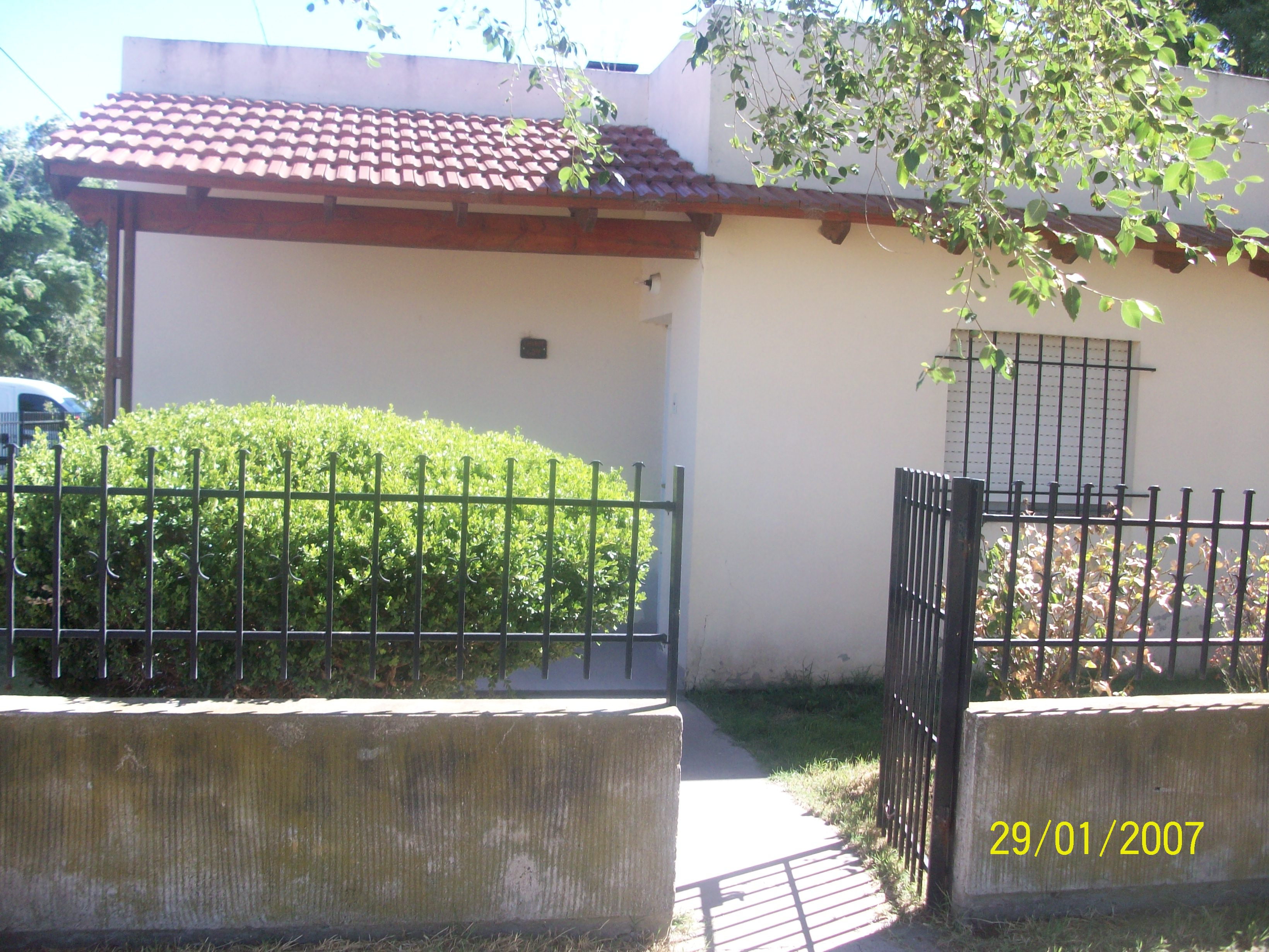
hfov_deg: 54.0
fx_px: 1246
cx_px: 634
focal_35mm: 34
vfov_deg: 41.8
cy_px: 476
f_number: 2.8
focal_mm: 5.7
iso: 64
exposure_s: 1/224
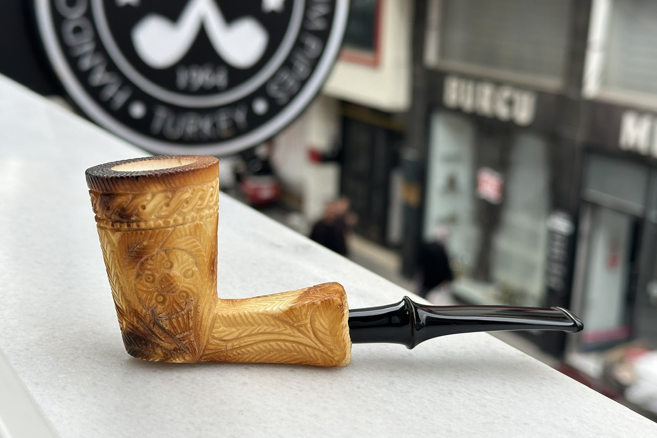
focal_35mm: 51
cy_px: 194
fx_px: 931
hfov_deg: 38.9
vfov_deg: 26.5
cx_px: 333
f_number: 1.78
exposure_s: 1/291
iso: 64
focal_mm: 6.86
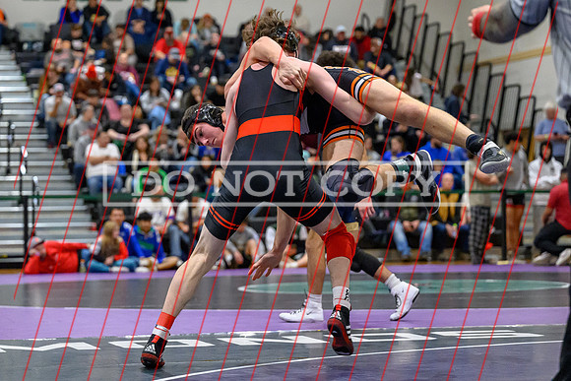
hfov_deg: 16.6
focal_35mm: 123
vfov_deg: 11.1
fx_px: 1952
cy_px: 138
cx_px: 214
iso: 9000
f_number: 2.8
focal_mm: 82
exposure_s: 1/800
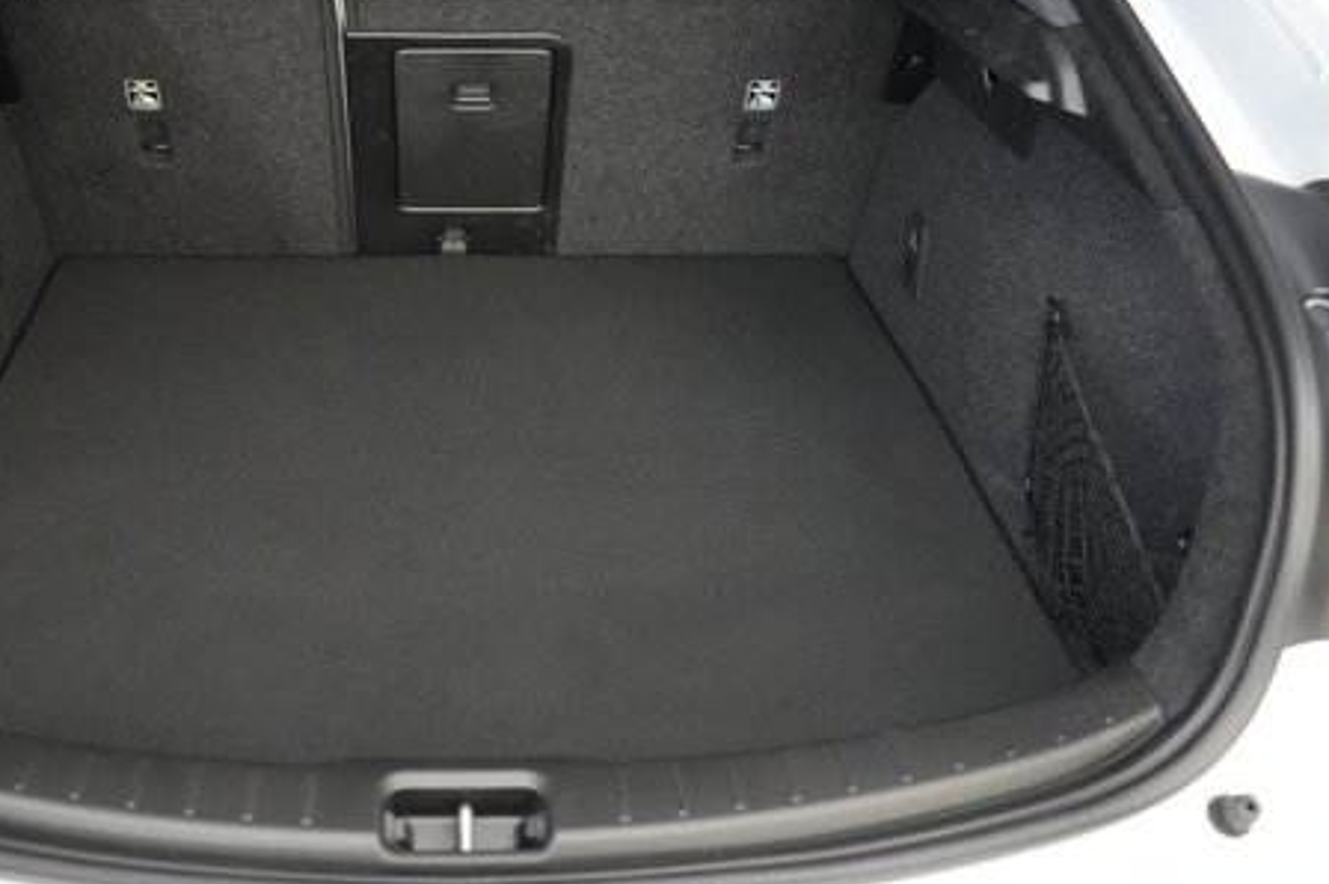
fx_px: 1476
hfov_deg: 47.8
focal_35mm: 40
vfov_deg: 33.2
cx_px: 466
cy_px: 350
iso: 8000
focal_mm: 28
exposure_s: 1/160
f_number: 2.8
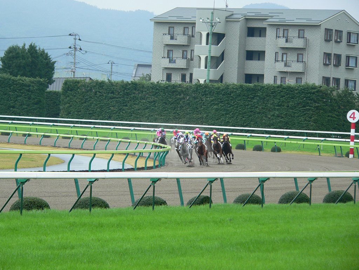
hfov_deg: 9.4
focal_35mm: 210
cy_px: 135
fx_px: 2178
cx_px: 180
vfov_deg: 7.1
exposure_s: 1/40
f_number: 2.8
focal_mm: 35
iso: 80
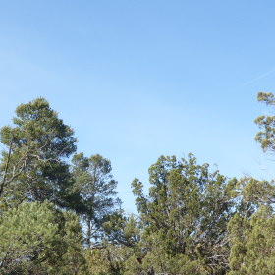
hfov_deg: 18.2
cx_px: 79
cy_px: 228
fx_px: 854
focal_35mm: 95
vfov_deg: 18.1
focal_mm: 8.4
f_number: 7.1
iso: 100
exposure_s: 1/160
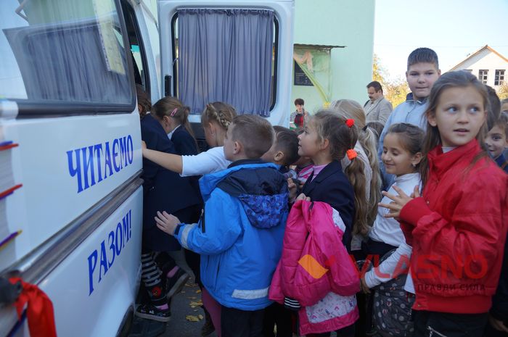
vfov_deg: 43.5
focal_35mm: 30
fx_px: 423
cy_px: 168
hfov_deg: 62.0
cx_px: 254
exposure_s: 1/160
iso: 100
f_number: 4
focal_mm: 20
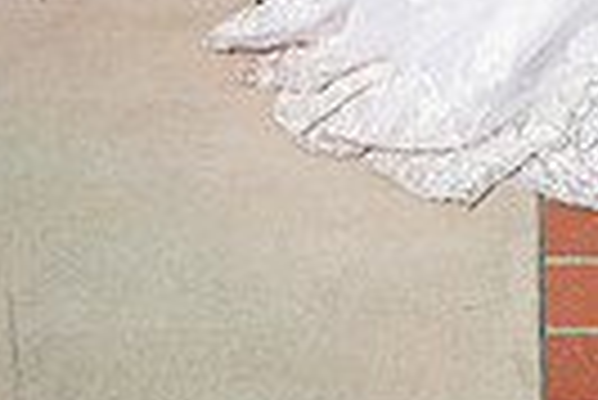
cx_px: 540
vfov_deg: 13.6
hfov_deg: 24.3
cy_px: -467
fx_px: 1347
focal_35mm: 81
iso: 250
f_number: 3.2
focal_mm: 24
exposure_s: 1/160
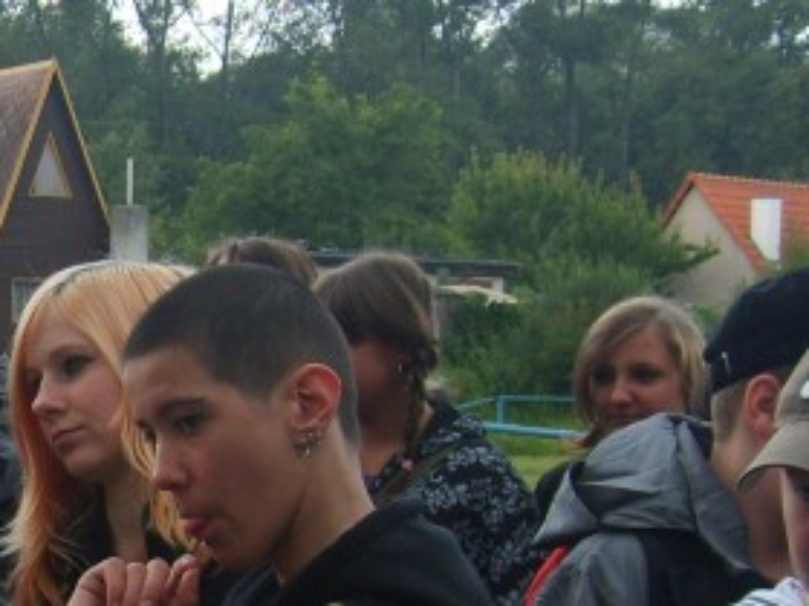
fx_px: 2337
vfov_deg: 14.5
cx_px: -196
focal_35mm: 100
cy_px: 618
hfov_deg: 18.5
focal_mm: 5.8
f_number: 2.8
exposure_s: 1/250
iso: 50
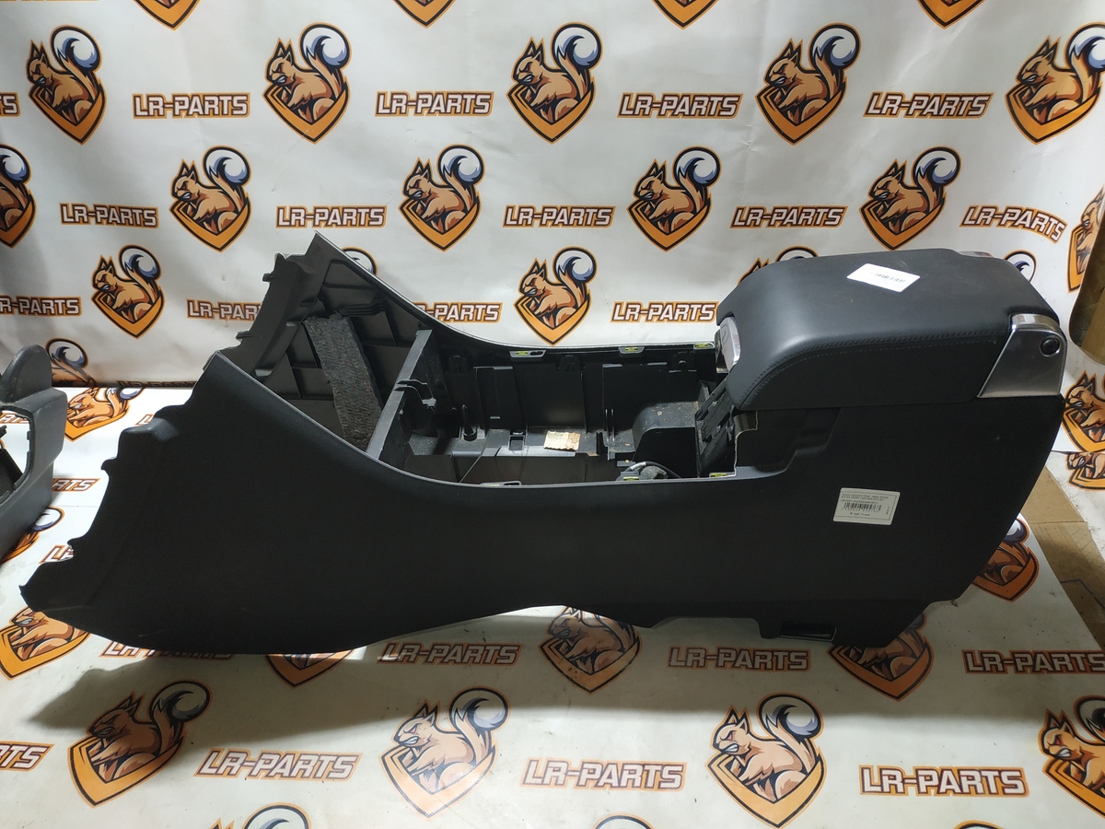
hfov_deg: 71.6
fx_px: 766
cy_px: 414
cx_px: 552
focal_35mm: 24
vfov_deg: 56.8
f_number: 1.9
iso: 200
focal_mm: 3.94
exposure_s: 1/50
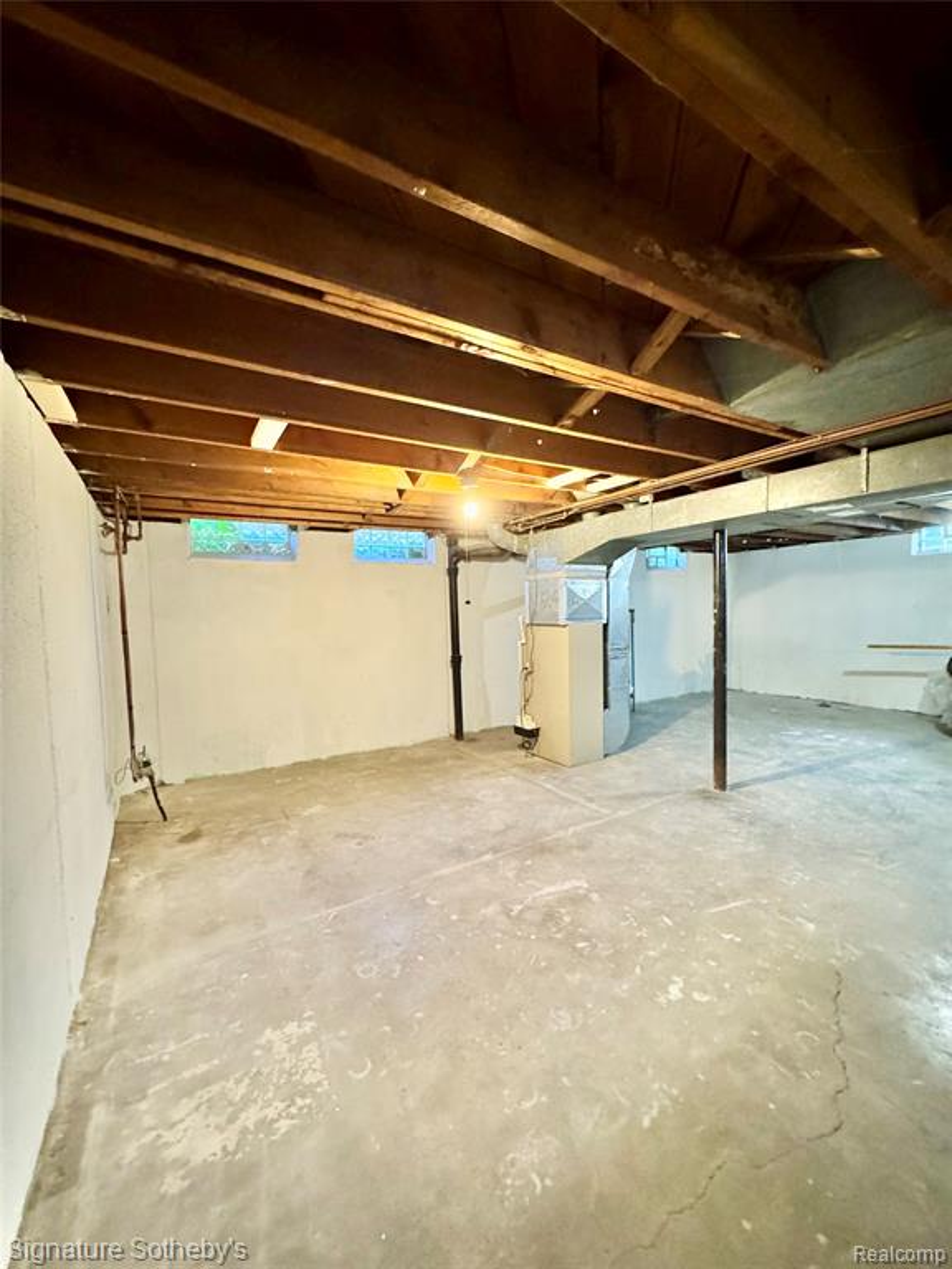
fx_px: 513
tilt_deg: -2.4
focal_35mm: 14
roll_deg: +2.3
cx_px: 476
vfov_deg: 102.1
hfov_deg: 85.7
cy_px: 634
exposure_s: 1/60
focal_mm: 2.22
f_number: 2.2
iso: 1000
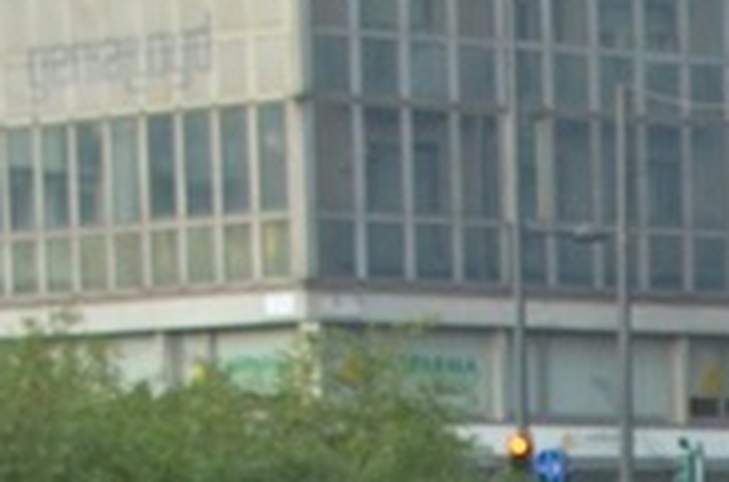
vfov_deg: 5.1
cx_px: 1486
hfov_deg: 7.7
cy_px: 1464
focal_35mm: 256
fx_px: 5171
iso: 400
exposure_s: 1/60
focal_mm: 26.25
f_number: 4.5
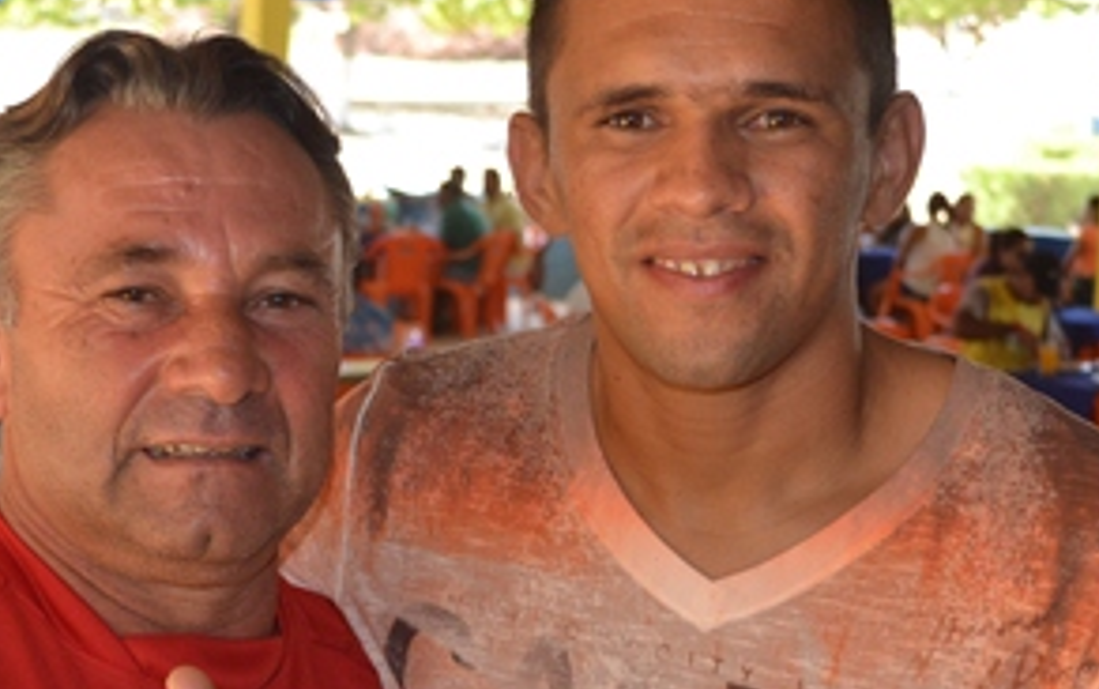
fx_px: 2608
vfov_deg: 14.9
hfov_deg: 23.8
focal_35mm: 87
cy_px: 593
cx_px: 546
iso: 250
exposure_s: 1/125
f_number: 4.2
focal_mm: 26
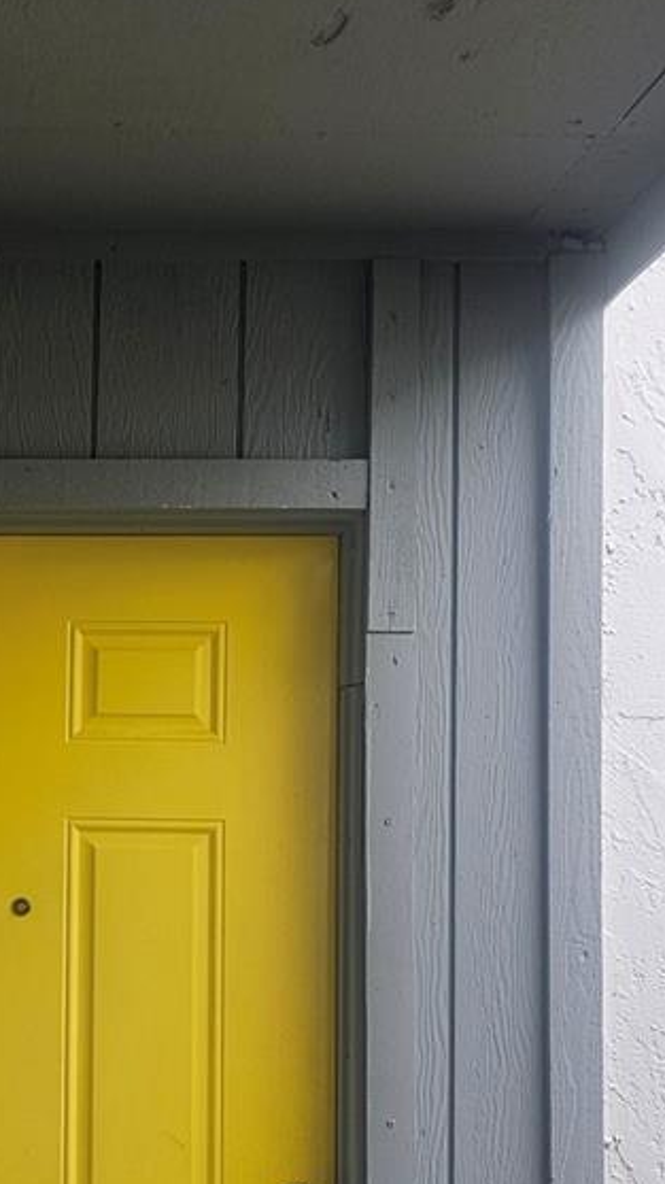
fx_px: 1694
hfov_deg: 21.2
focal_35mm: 54
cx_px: -42
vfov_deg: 38.2
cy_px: 769
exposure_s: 1/359
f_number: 1.7
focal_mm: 6.3
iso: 64
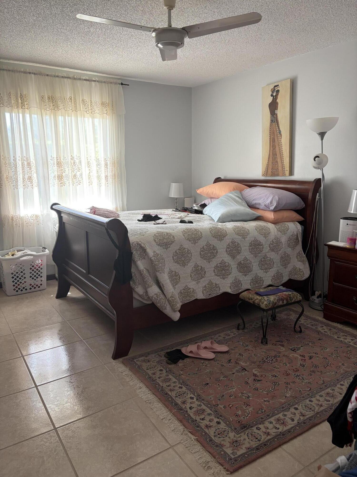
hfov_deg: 53.1
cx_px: 178
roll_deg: +0.8
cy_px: 238
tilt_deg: -9.9
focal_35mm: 26
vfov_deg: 67.3
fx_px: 358
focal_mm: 5.96
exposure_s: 1/60
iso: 100
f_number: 1.6
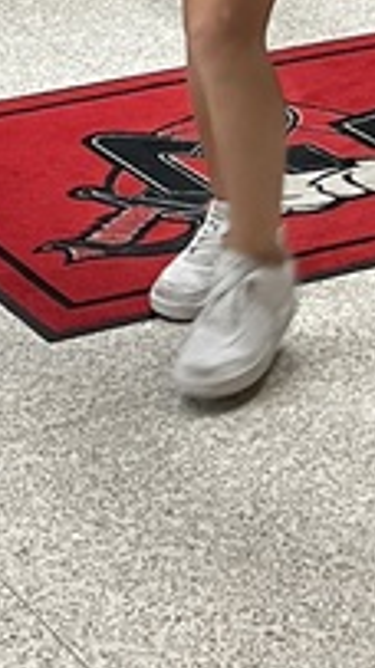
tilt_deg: -9.7
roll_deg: +0.9
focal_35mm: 143
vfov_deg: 14.4
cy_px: -220
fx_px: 2531
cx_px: 178
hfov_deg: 8.5
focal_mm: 5.7
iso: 160
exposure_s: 1/60
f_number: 1.5
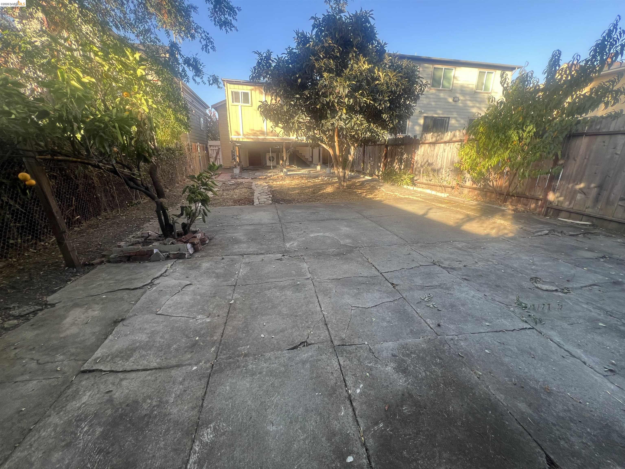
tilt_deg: -17.6
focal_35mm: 13
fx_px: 235
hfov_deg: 106.2
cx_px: 312
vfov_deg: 89.9
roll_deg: +0.2
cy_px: 234
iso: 32
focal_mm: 1.57
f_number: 1.8
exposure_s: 1/111
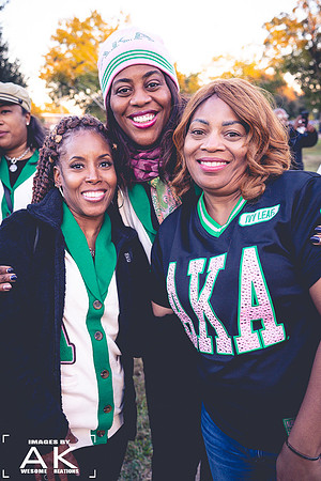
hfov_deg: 38.9
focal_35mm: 34
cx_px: 160
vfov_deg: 55.8
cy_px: 240
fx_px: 455
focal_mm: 23
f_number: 3.2
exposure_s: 1/200
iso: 800
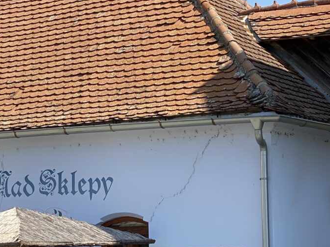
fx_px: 1515
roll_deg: +0.6
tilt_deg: +4.3
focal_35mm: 159
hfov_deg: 12.4
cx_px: 113
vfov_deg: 9.3
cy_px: 166
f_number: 2
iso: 20
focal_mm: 6
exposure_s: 1/1115
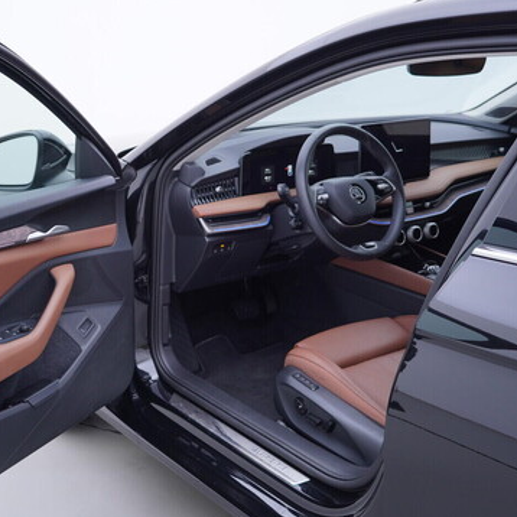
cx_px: 150
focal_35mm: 47
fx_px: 794
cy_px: 259
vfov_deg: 36.1
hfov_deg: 35.5
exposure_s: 1/50
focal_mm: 24
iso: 125
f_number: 3.2
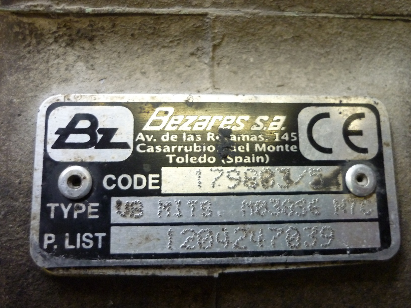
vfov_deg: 42.9
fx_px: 392
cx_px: 206
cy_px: 154
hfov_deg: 55.4
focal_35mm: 33
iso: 400
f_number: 2.8
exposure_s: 1/20
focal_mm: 5.5
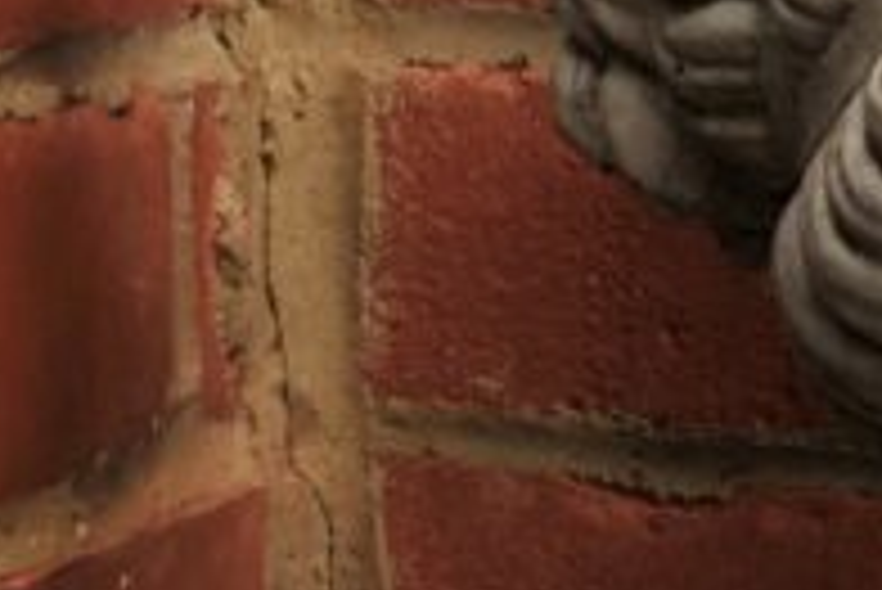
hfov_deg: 6.4
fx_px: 7600
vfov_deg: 4.4
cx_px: 2052
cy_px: 986
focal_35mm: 310
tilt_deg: -13.5
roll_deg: -2.4
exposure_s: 1/33
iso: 32
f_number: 2.8
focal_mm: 6.6
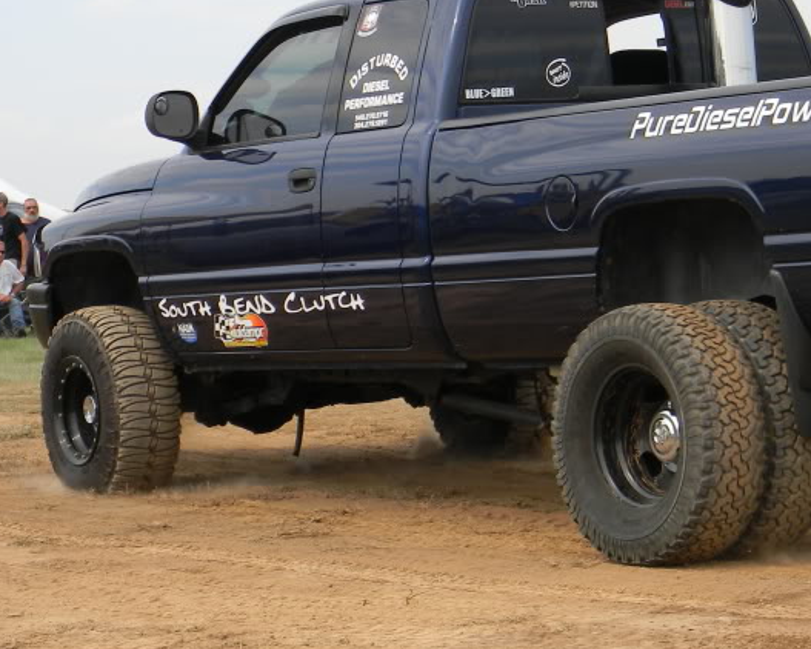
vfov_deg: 12.2
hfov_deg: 15.1
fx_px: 3049
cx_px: 542
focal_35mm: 127
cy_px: 326
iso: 80
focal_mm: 12.2
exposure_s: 1/360
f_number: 4.3
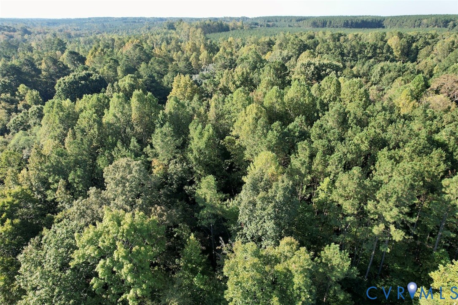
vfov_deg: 57.2
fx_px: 280
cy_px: 152
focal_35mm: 22
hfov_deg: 78.6
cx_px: 229
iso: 100
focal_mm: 8.38
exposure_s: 1/640
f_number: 2.8
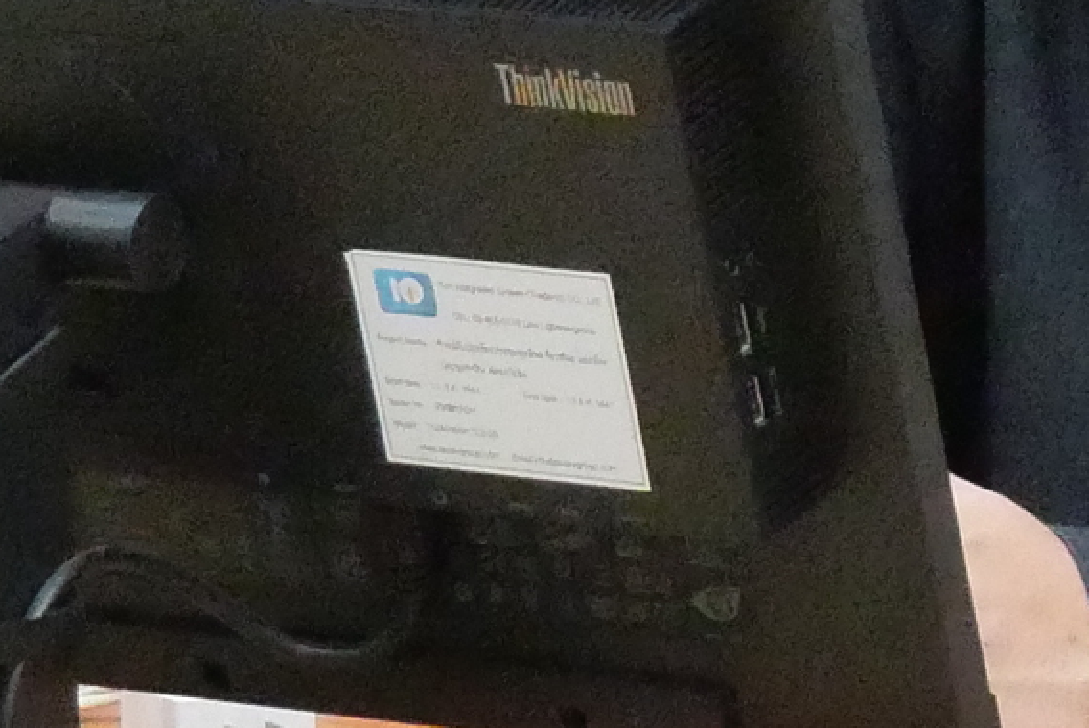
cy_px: -220
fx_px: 13051
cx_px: 1478
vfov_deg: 3.2
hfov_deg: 4.8
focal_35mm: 431
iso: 6400
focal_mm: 32
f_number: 5.6
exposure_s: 1/80
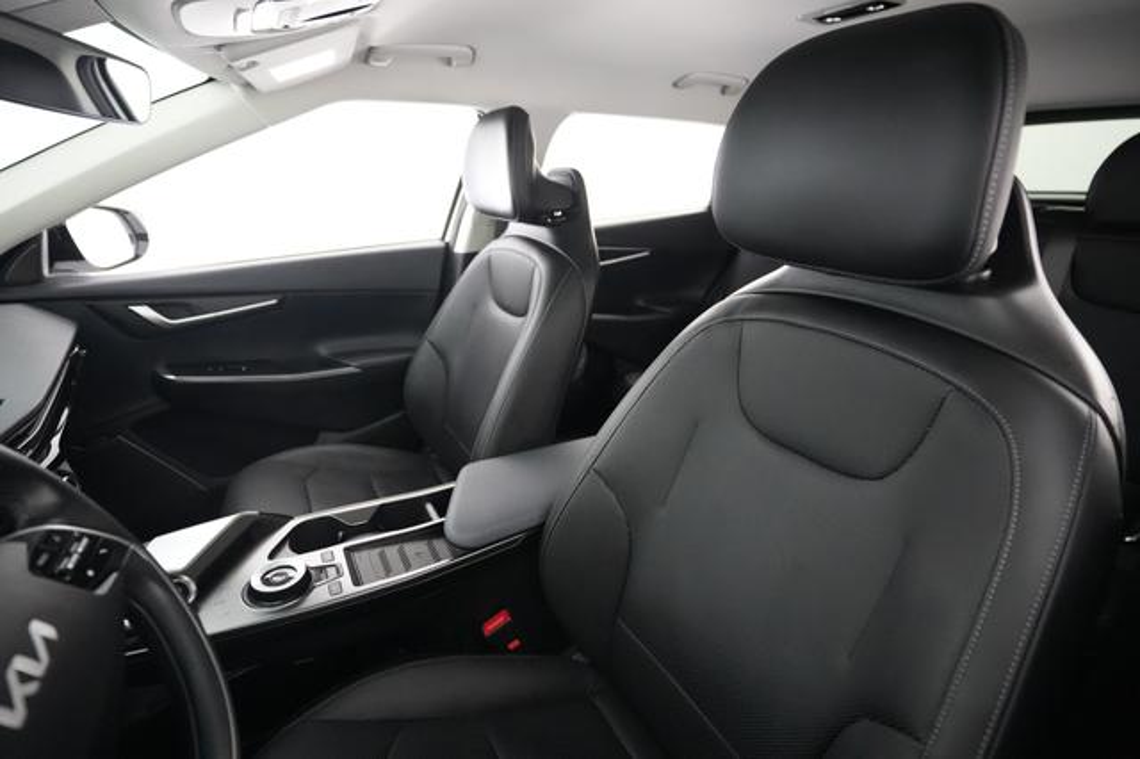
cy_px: 380
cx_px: 570
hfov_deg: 93.3
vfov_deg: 70.4
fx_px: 538
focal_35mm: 17
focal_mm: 17
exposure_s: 1/80
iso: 12800
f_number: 2.8
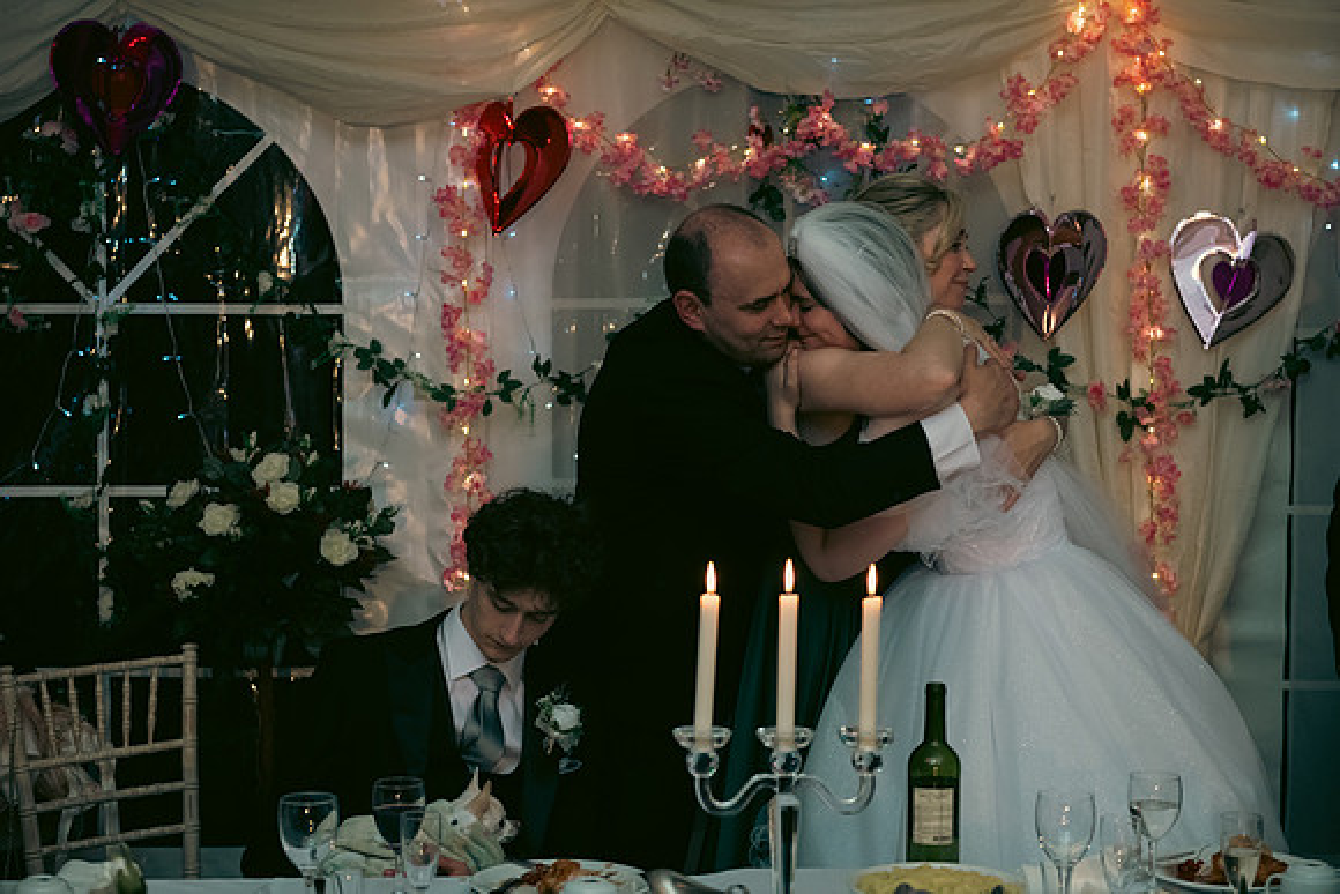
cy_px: 447
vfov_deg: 19.5
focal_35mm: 70
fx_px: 2606
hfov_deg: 28.8
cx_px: 670
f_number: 3.5
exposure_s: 1/160
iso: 800
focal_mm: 70
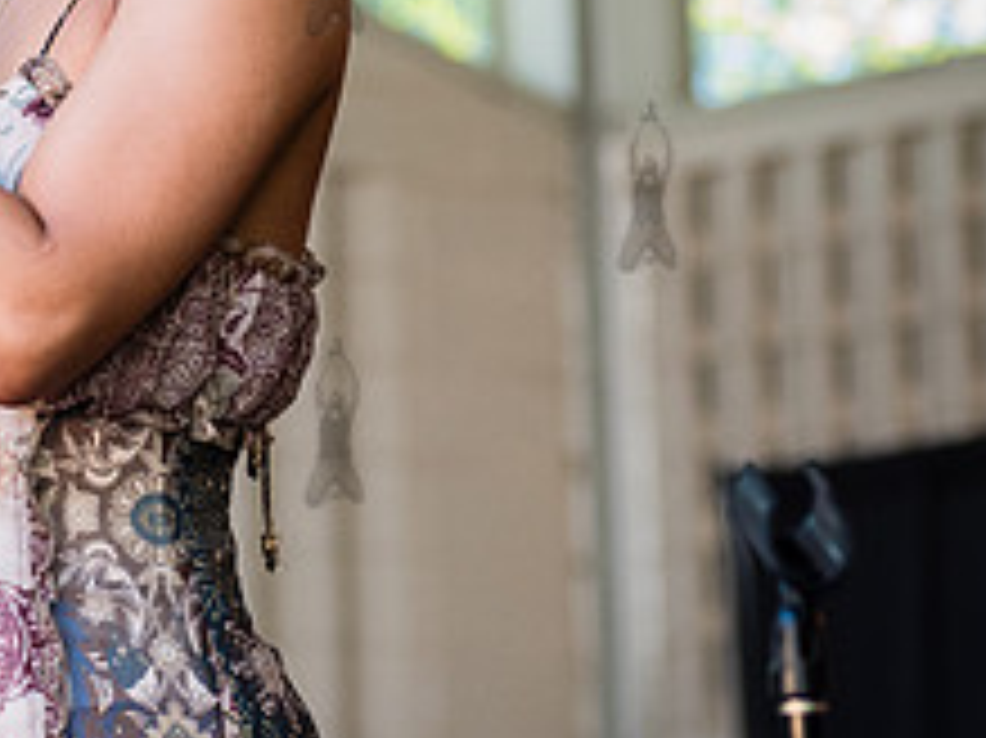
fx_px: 8597
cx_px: -94
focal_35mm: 302
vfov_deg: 4.9
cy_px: 3
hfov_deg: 6.5
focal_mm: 92
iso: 1600
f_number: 4
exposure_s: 1/500
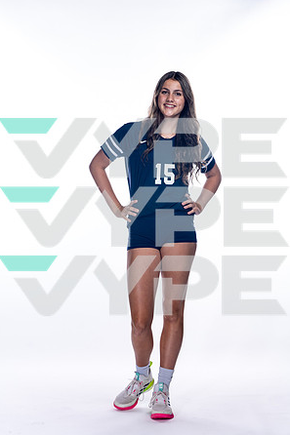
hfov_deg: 13.3
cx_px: 145
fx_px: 1245
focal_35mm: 103
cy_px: 218
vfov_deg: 19.8
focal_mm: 102
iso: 400
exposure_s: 1/250
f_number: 5.6
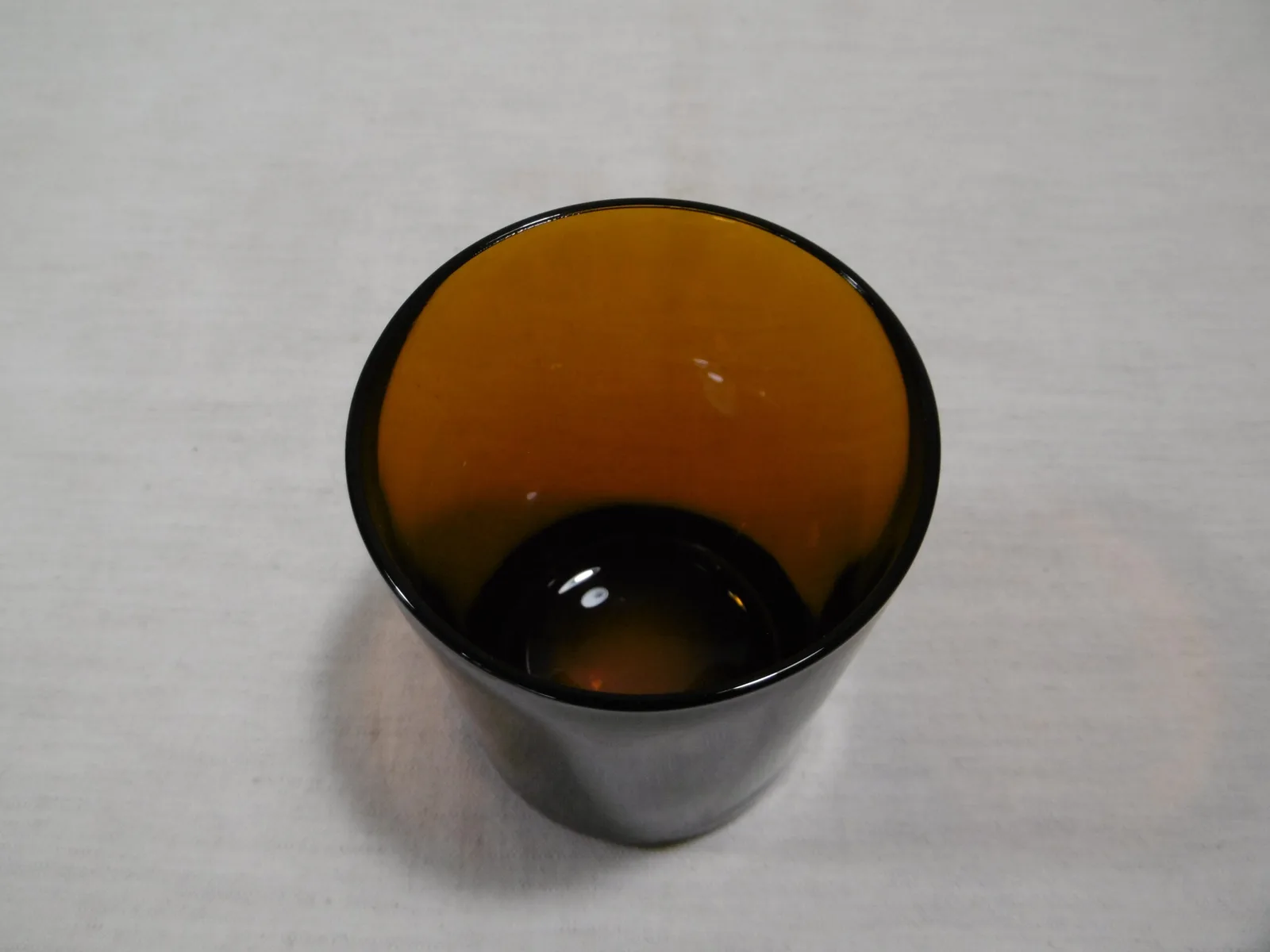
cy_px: 476
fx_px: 1174
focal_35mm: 32
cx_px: 635
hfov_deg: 56.8
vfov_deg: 44.2
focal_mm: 5.8
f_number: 3.5
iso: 200
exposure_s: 1/60
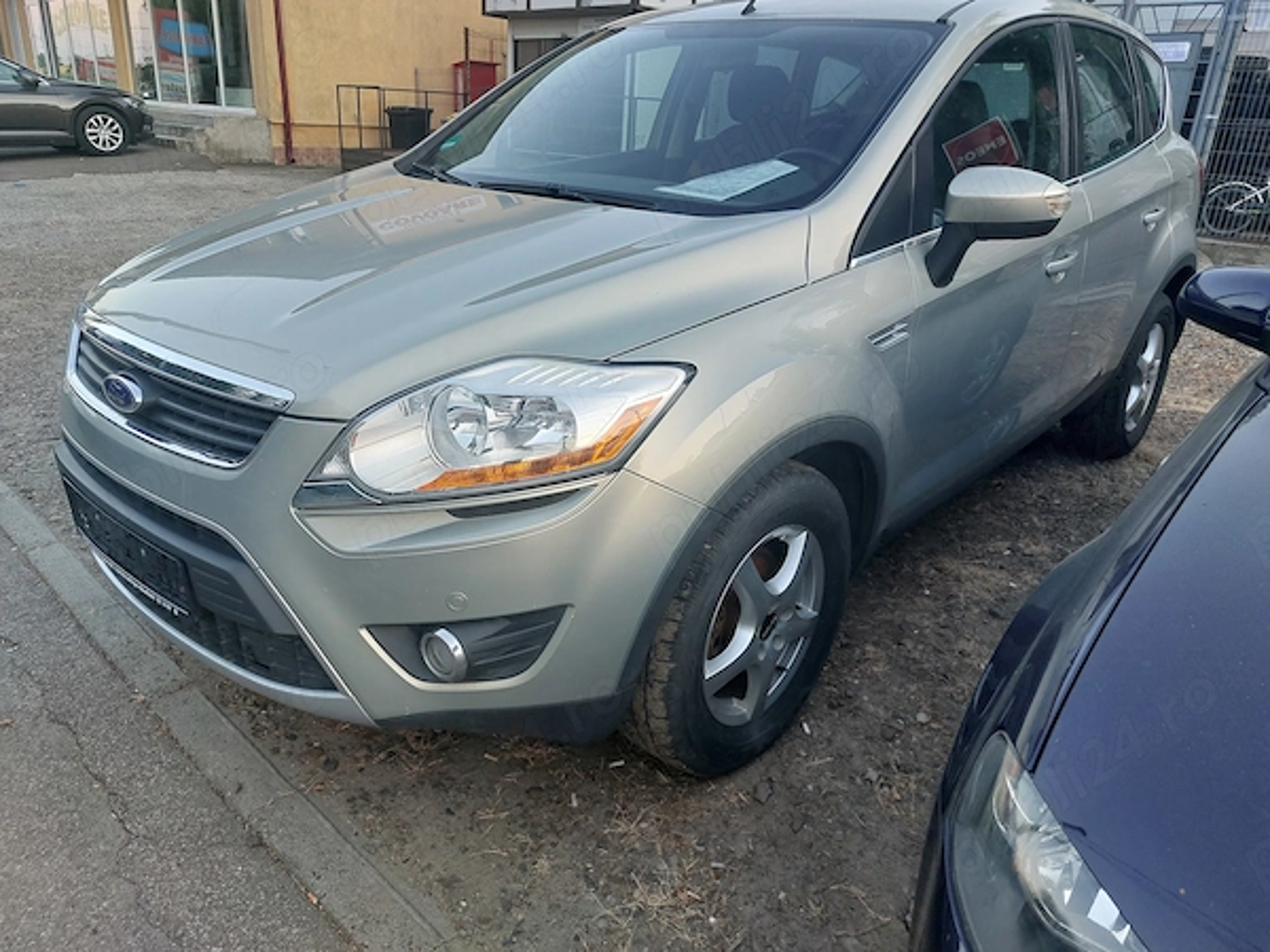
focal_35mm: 25
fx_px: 917
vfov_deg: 54.9
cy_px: 476
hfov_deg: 69.4
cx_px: 635
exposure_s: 1/50
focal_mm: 5.23
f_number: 1.8
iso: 80
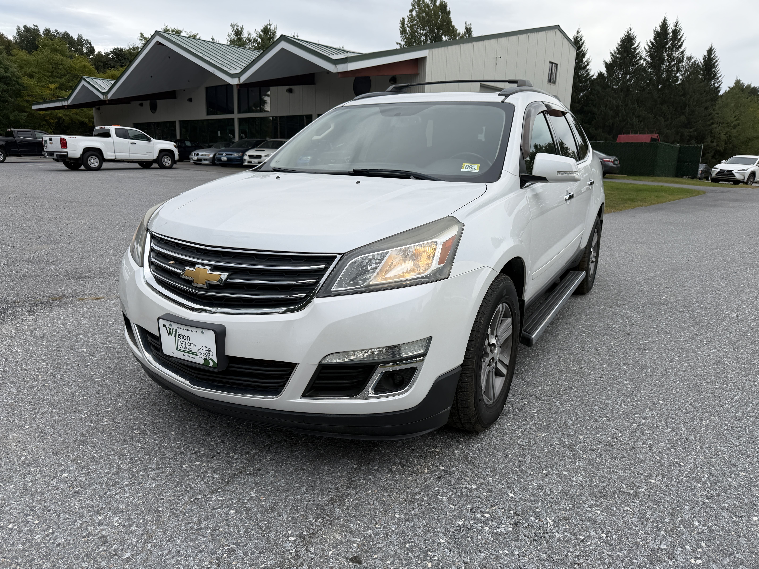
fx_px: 526
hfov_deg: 71.6
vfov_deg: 56.8
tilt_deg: -13.5
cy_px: 284
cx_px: 380
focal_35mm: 24
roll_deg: -1.2
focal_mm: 6.76
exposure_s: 1/1812
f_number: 1.78
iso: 80
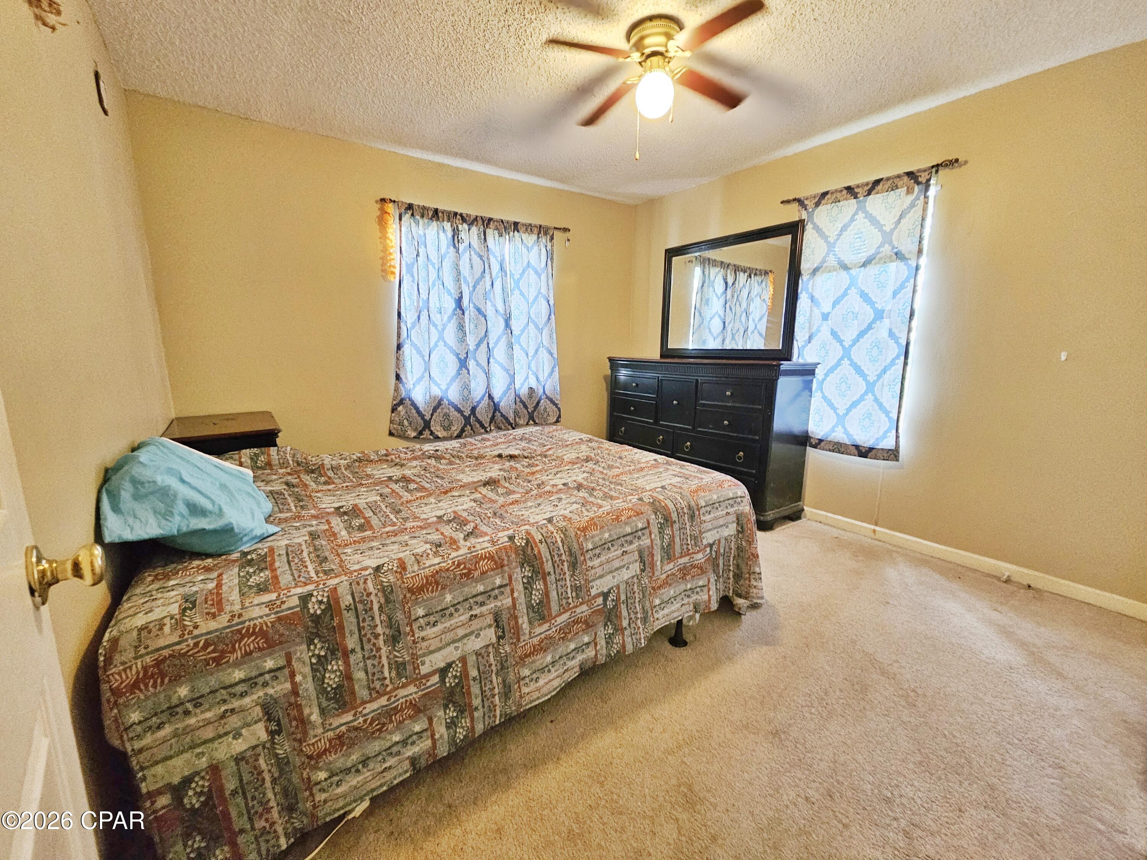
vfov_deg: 89.9
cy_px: 430
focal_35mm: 13
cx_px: 574
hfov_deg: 106.2
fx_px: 431
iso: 640
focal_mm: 2.2
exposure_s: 1/30
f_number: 2.2
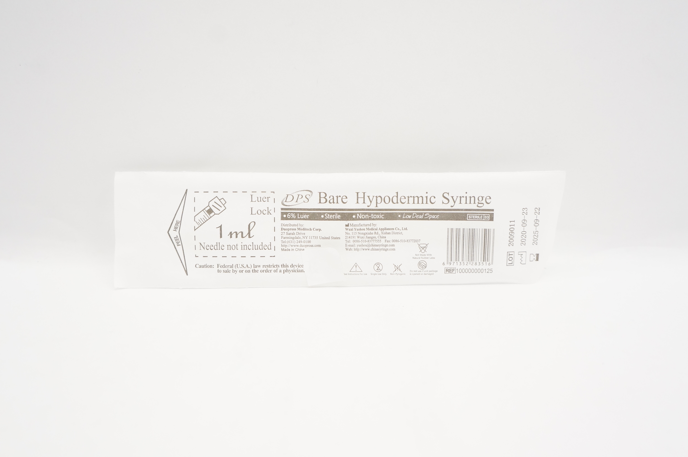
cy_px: 228
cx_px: 344
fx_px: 659
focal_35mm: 34
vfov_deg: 38.3
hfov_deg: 55.2
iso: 800
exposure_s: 1/125
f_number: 5.6
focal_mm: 23
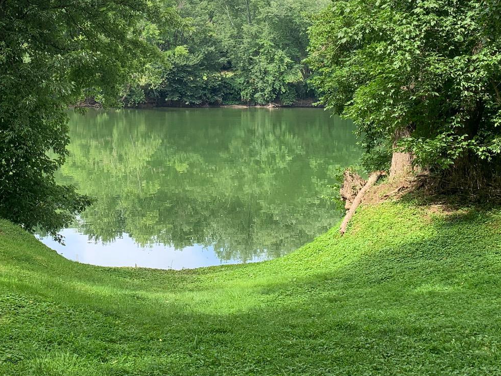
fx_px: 782
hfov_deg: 35.0
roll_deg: -0.2
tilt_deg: +2.6
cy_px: 40
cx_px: 143
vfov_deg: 26.2
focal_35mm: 54
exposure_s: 1/669
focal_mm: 4.25
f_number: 1.8
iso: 25
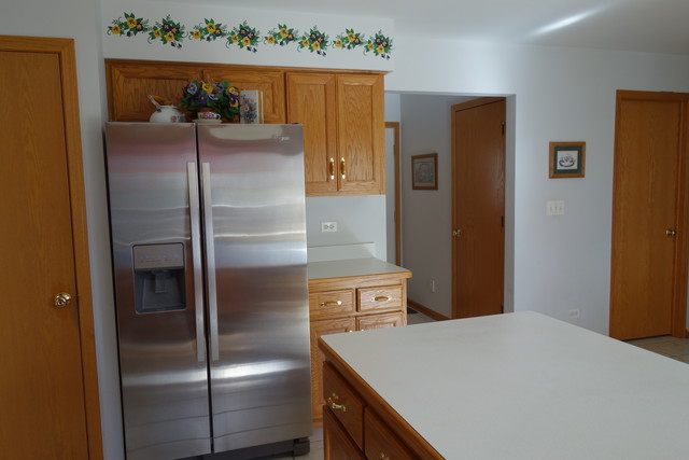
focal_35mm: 28
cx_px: 344
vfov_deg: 46.4
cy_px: 230
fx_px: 536
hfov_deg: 65.5
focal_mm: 10.4
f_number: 2.5
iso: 125
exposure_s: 1/100
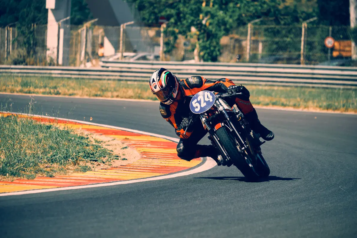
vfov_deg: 4.6
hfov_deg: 6.9
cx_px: 178
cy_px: 119
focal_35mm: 300
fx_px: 2975
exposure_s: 1/1250
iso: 200
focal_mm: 200
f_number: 5.6
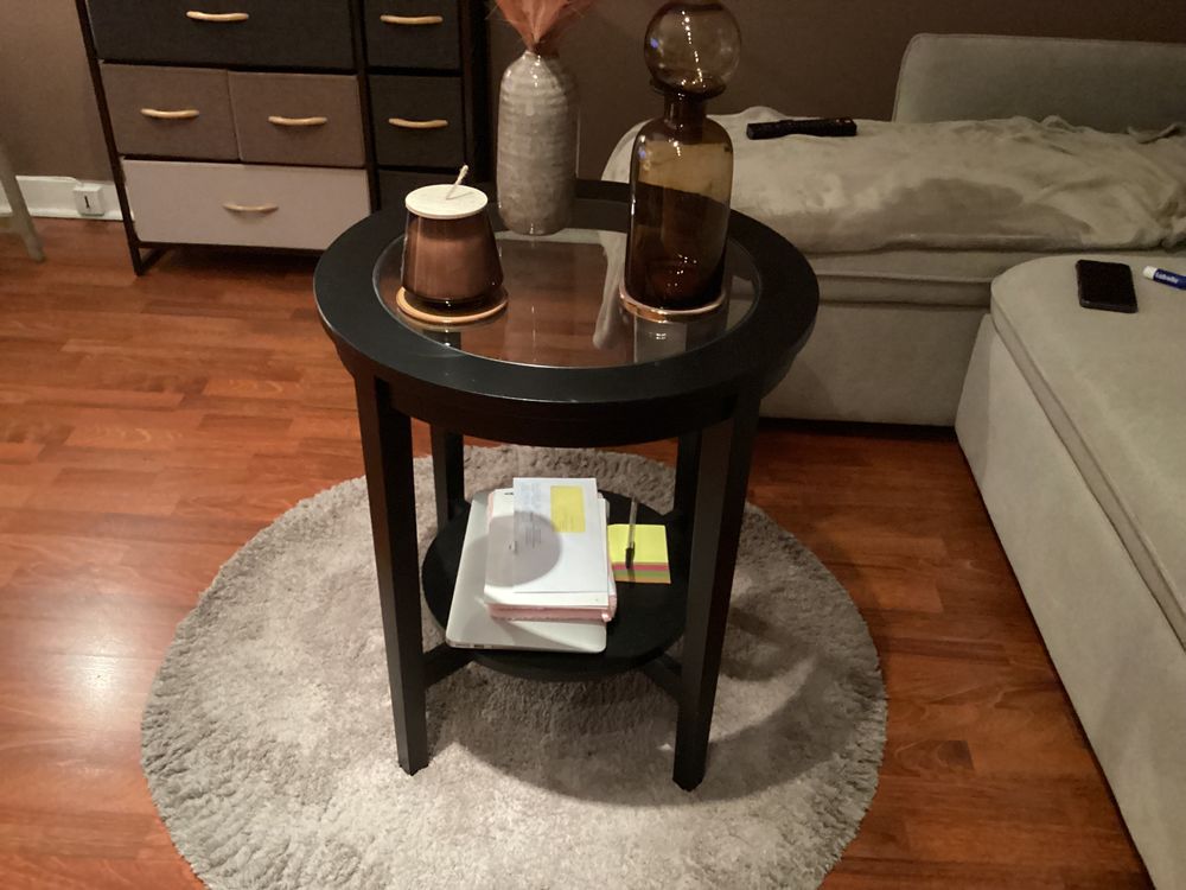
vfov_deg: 45.4
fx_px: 1062
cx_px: 593
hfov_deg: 58.4
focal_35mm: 31
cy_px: 445
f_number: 2.4
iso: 800
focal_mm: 3.3
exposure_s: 1/20
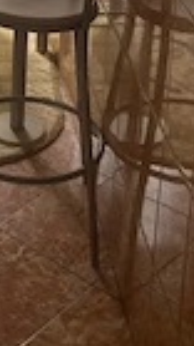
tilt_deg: -14.1
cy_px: -87
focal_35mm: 88
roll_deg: -0.8
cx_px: -45
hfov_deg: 13.3
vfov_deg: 22.1
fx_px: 806
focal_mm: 3.99
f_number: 1.8
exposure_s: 1/121
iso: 50
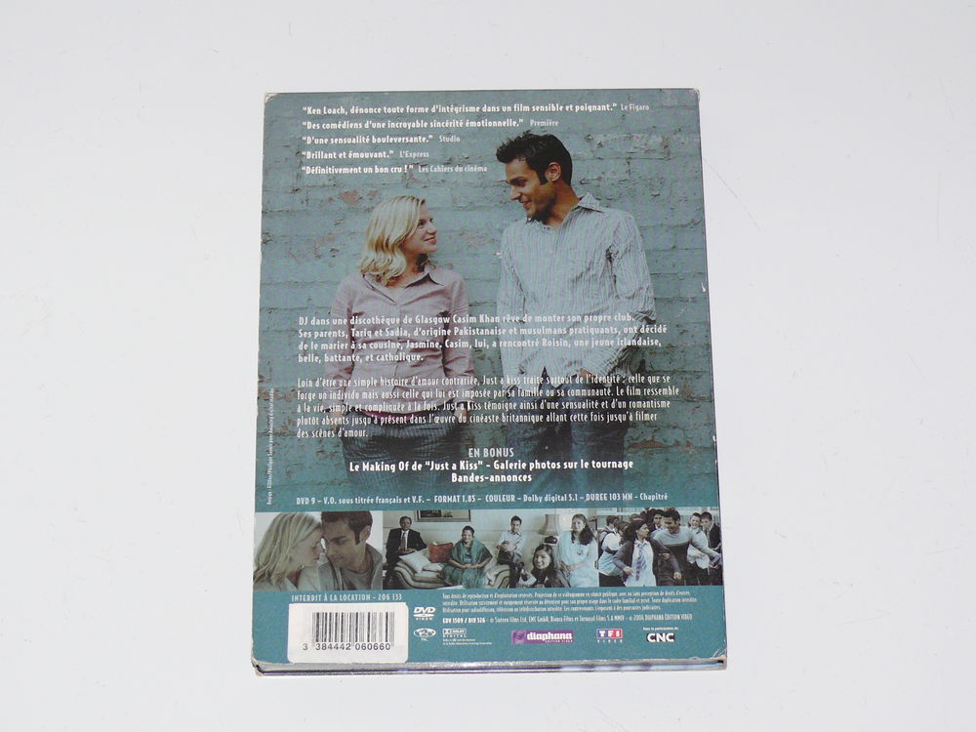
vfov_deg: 16.6
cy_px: 366
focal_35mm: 89
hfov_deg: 22.0
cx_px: 488
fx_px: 2509
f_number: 3.2
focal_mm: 13.8
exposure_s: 1/30
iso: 100
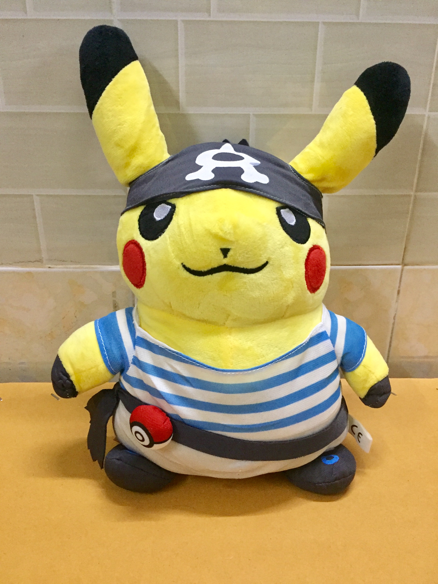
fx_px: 489
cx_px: 219
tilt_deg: -23.7
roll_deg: +0.4
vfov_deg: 61.7
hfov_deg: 48.2
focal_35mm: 29
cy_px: 292
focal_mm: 4.15
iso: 250
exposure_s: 1/25
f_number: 2.2
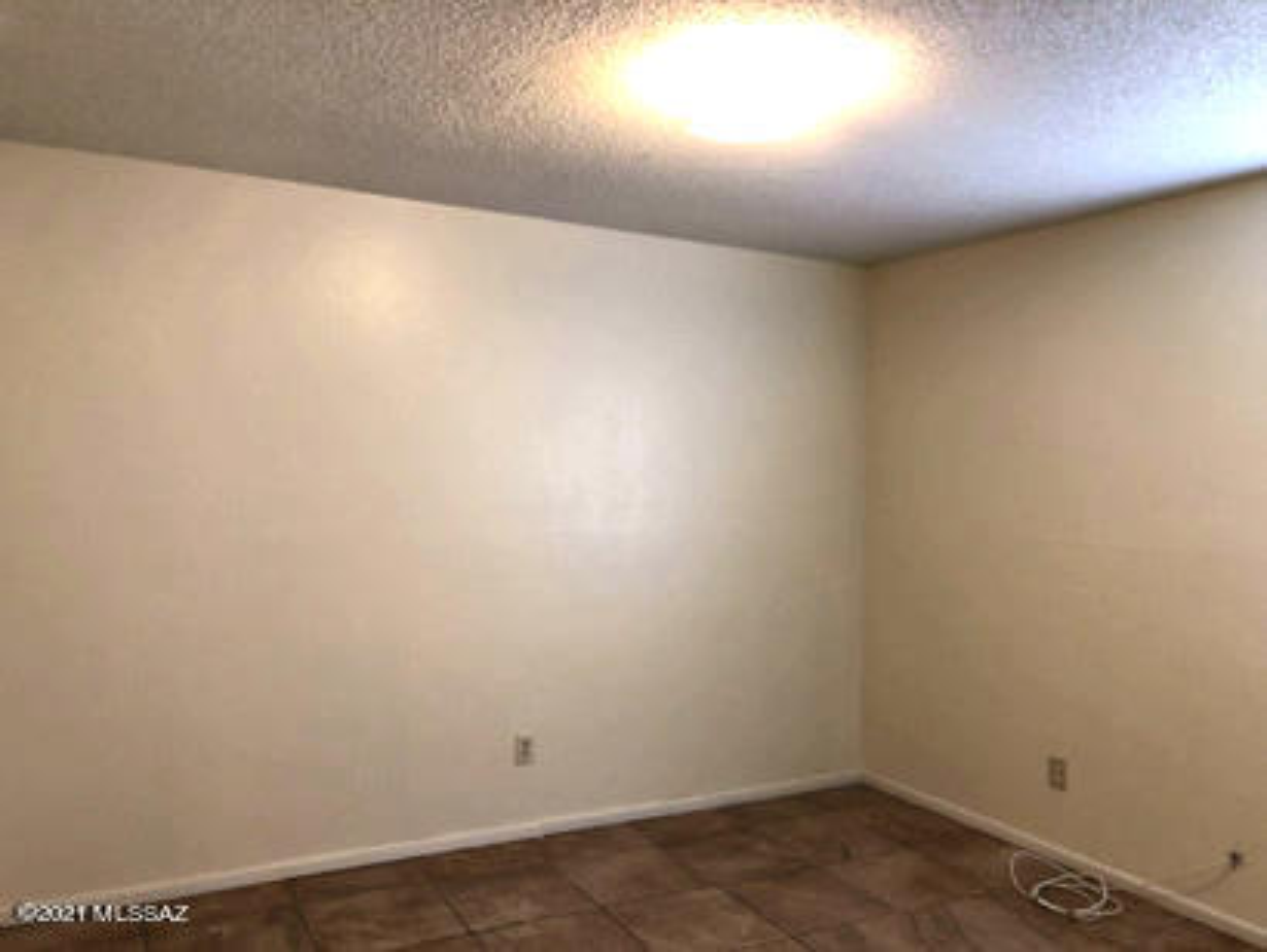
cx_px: 634
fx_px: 1025
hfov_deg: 63.4
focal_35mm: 28
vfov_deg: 49.8
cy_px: 476
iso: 40
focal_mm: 3.99
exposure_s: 1/20
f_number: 1.8
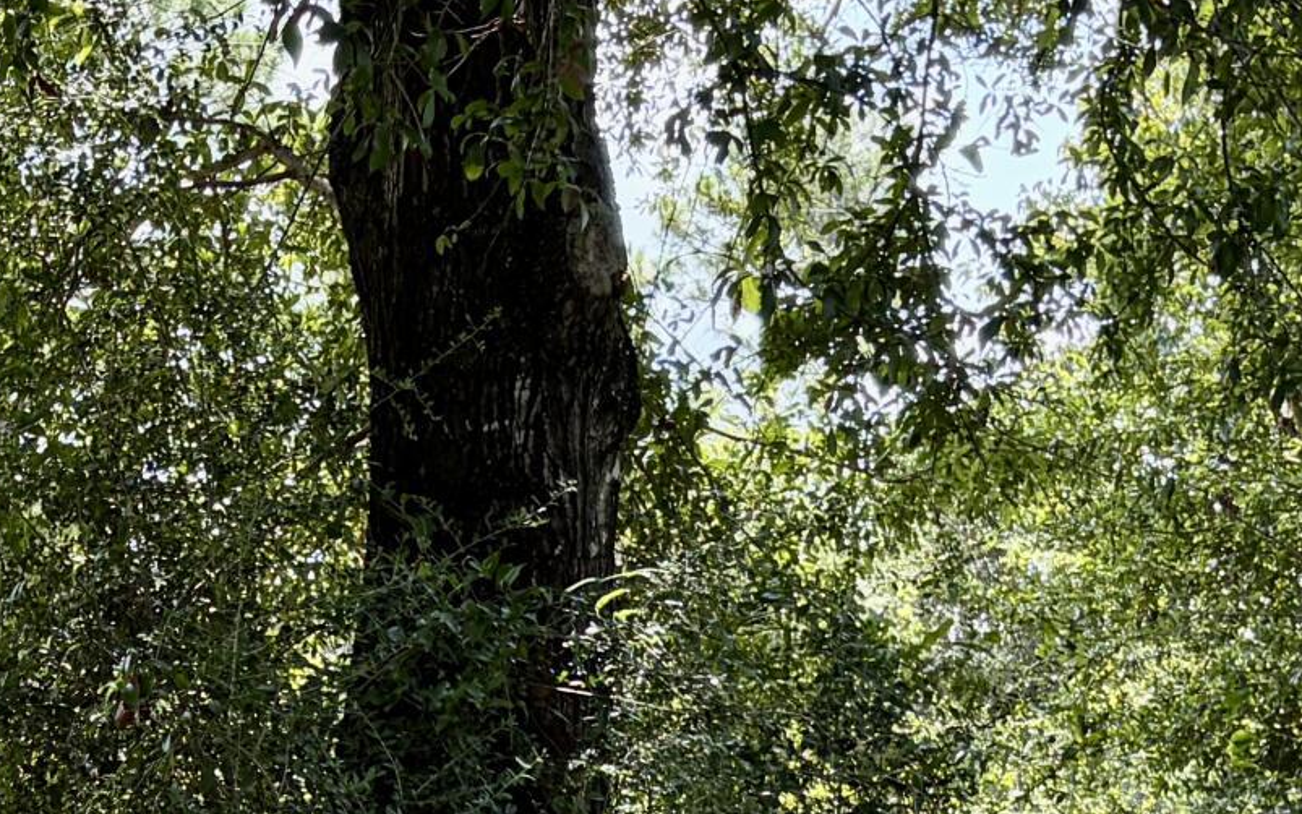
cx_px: -78
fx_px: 3655
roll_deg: +0.8
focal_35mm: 103
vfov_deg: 12.5
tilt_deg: -0.9
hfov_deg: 19.5
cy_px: 929
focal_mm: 5.96
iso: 64
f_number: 1.6
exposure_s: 1/647
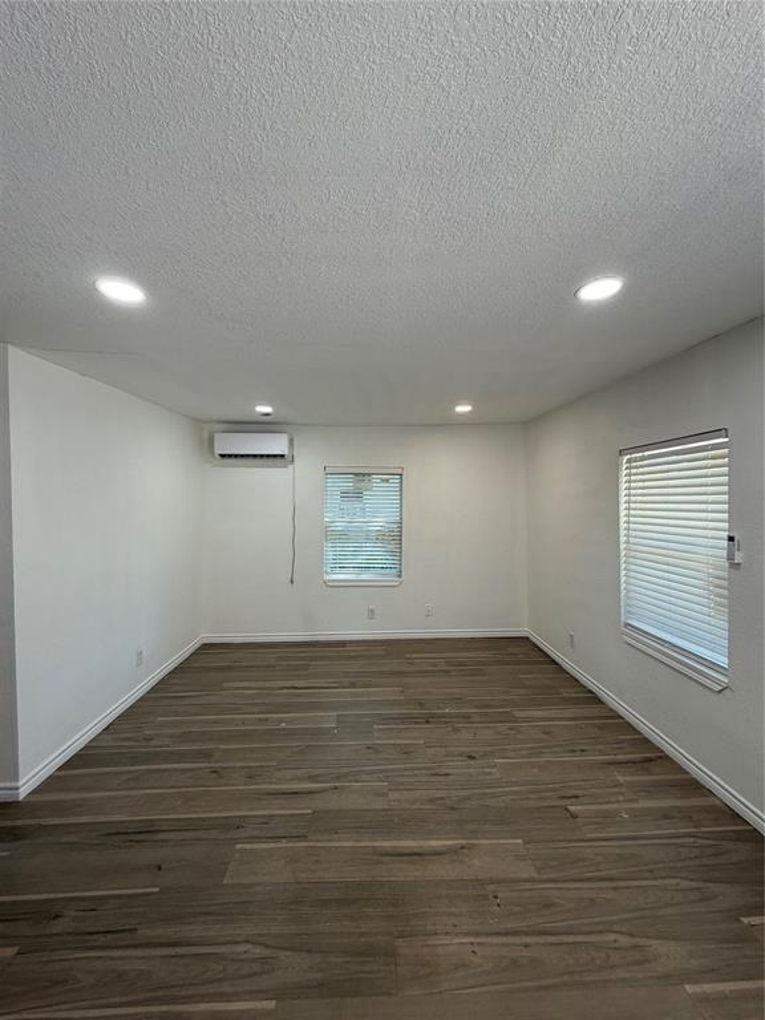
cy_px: 510
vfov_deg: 102.1
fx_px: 413
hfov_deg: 85.7
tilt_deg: -2.1
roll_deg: -0.6
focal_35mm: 14
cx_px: 382
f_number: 2.2
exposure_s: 1/121
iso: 125
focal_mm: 2.22
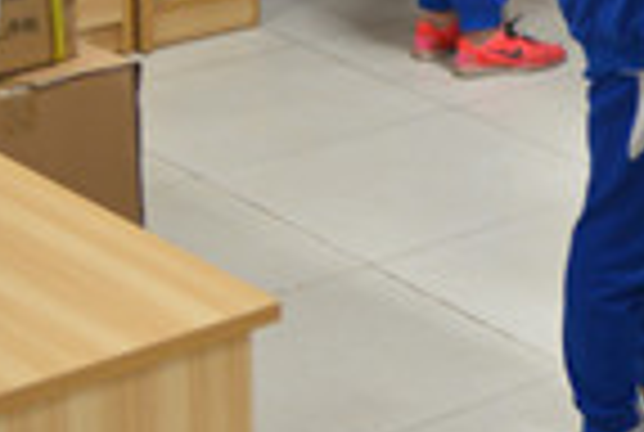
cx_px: 1293
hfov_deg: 13.2
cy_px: -270
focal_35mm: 134
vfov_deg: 9.9
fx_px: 2402
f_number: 4
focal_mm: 32
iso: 800
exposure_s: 1/30
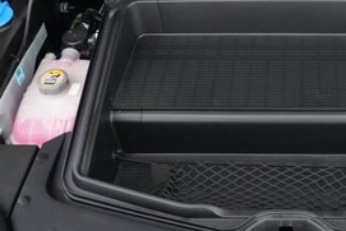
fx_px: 567
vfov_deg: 22.2
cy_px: 1
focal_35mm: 59
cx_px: 291
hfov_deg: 32.7
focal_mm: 25
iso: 12800
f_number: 2.8
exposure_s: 1/100
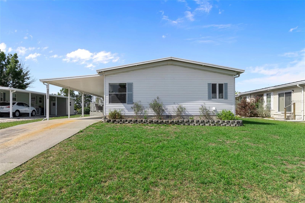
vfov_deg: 59.5
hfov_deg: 81.2
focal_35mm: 21
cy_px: 102
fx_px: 178
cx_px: 152
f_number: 8
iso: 320
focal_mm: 14
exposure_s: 1/800
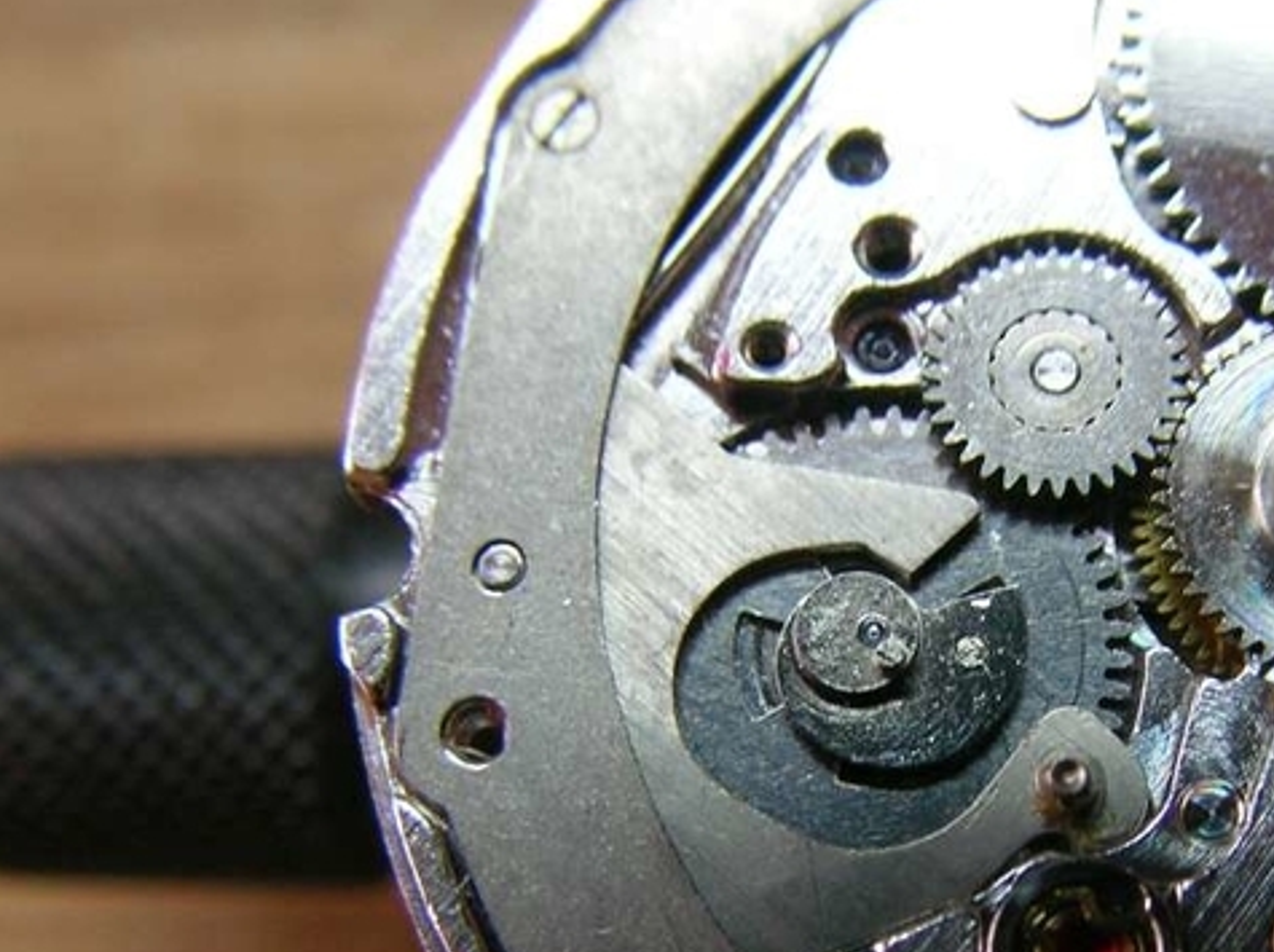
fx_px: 2352
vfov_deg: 22.8
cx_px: 963
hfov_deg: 29.8
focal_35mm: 64
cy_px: 654
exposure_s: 1/24.3
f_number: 3.5
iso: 100
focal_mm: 5.8
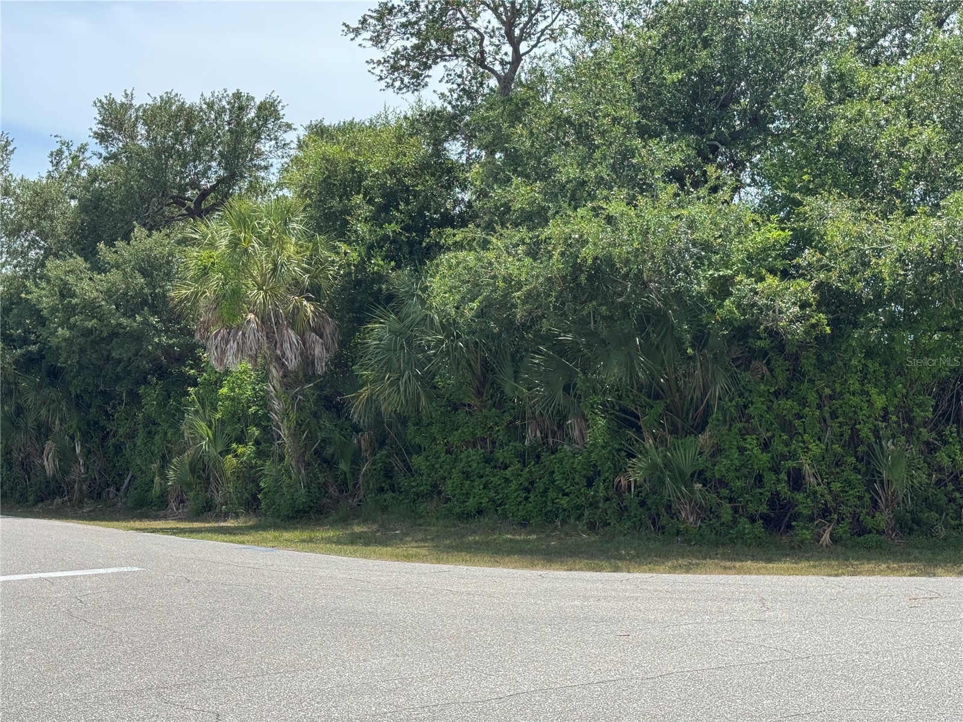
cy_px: 361
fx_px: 1335
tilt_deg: +3.6
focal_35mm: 48
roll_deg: +0.8
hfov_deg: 39.7
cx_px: 482
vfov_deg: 30.3
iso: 64
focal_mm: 6.76
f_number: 1.78
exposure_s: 1/2959
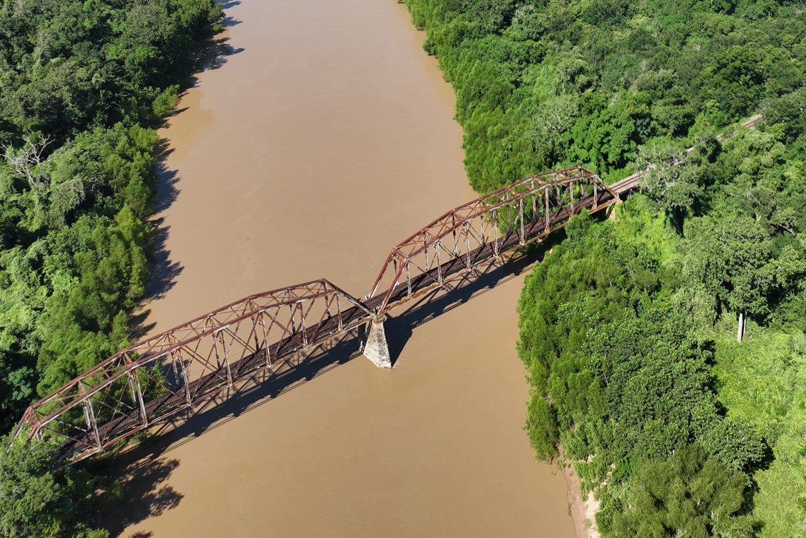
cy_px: 40
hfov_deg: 44.9
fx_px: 940
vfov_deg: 30.3
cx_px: 600
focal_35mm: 42
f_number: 2.8
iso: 100
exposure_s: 1/1600
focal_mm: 12.29
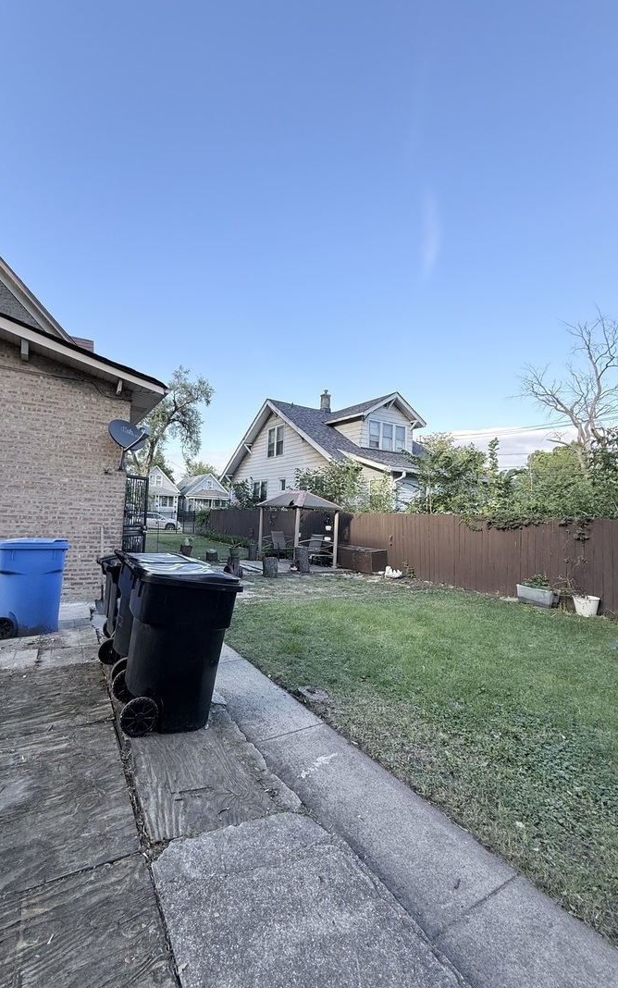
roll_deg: -0.6
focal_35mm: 15
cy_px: 493
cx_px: 259
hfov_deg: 74.3
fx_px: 404
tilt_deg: +3.9
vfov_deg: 101.4
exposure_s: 1/340
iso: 50
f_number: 2.2
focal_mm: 2.22
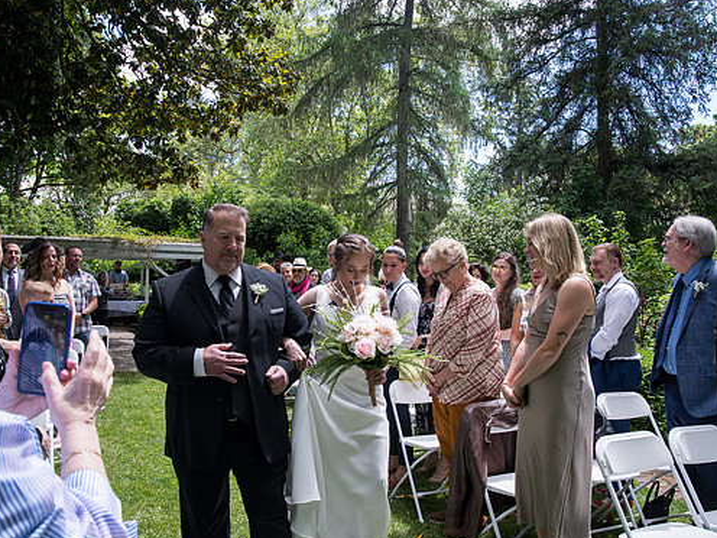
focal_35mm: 27
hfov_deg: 65.3
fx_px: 559
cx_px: 356
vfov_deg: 51.4
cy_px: 271
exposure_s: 1/400
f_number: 7.1
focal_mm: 24
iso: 640
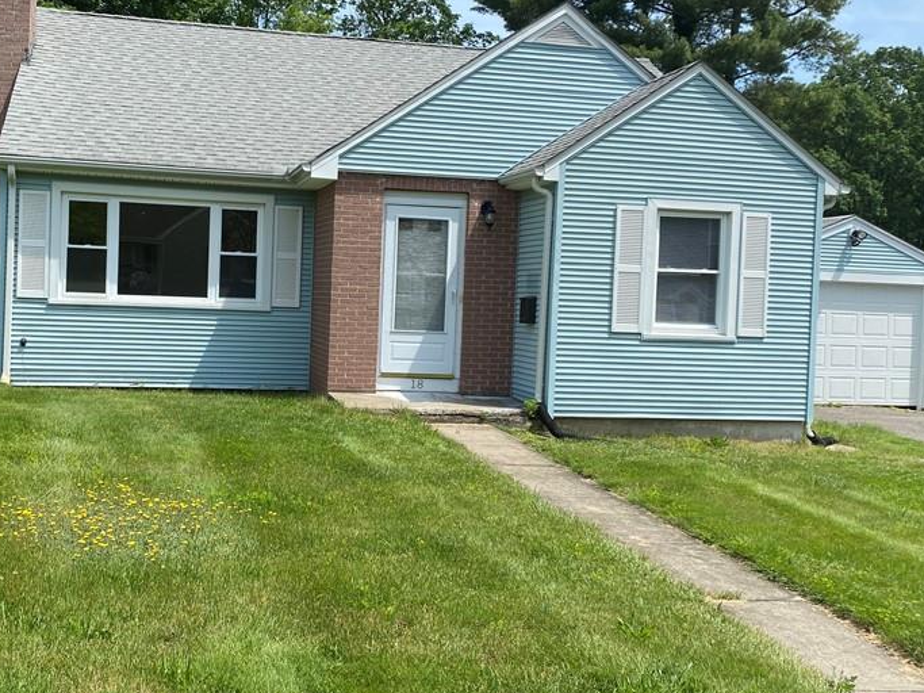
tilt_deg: -1.9
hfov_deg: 47.4
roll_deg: -2.1
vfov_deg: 36.8
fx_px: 1041
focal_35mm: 39
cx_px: 346
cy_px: 322
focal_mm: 4.25
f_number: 1.8
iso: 32
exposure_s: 1/2358
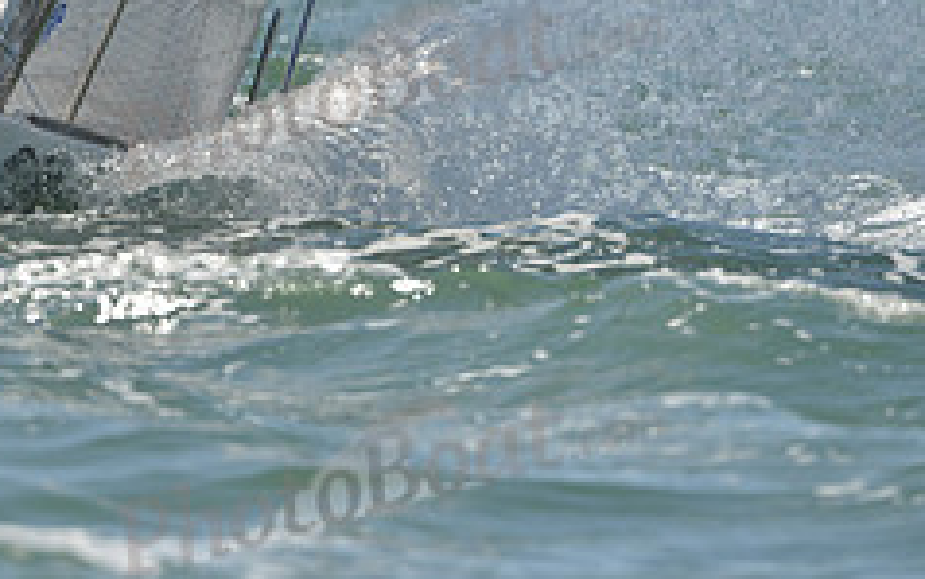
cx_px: -82
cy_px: -64
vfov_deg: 1.3
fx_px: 25019
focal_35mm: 992
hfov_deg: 2.1
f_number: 7.1
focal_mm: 400
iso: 200
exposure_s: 1/1250
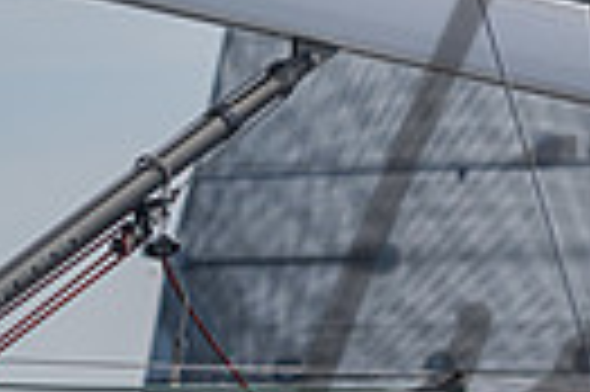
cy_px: 322
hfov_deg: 3.0
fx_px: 11360
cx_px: 1284
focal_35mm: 694
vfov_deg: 2.0
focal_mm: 155
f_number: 6.3
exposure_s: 1/2500
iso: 320
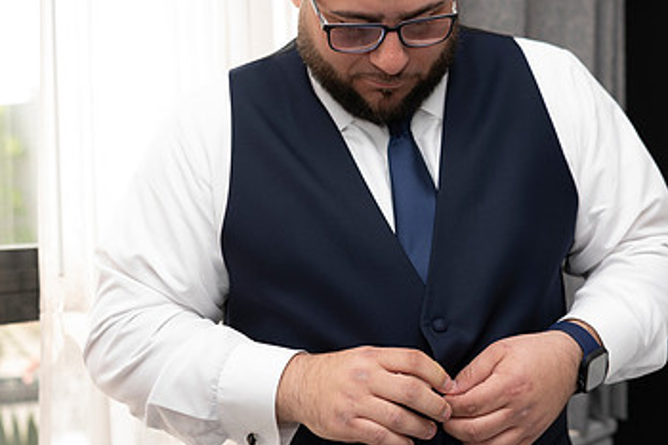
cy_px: 225
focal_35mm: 53
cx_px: 410
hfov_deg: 37.3
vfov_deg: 25.5
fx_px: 983
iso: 50
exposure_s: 1/100
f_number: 2.8
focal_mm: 32
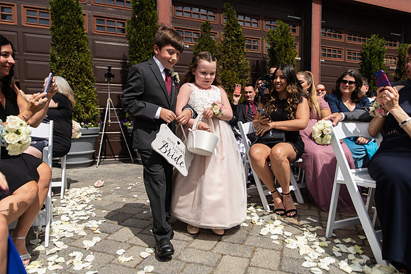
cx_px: 206
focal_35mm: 24
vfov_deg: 53.2
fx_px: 274
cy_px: 137
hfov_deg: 73.7
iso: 125
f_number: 2.8
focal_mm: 24
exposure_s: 1/4000
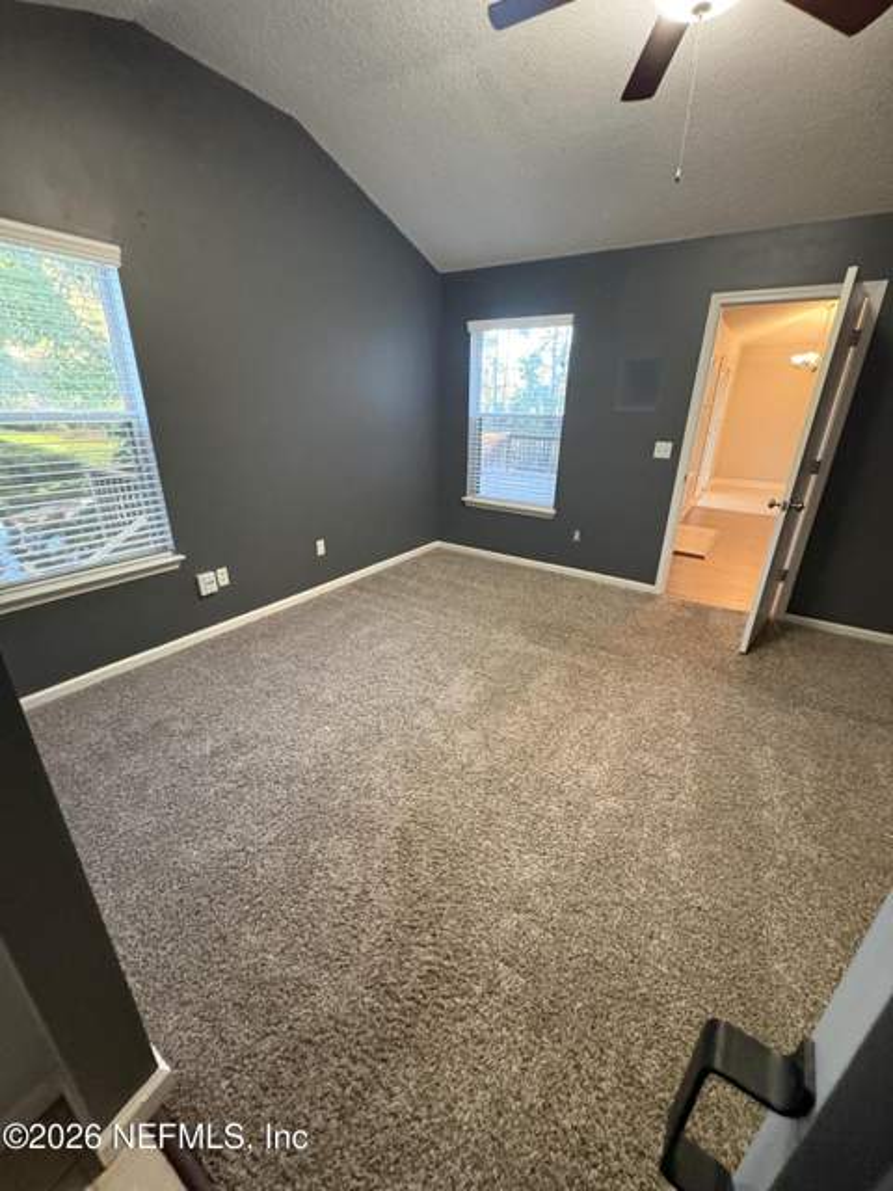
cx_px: 446
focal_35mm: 14
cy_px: 596
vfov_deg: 102.1
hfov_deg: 85.7
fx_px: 482
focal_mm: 2.22
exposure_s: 1/40
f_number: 2.2
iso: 800
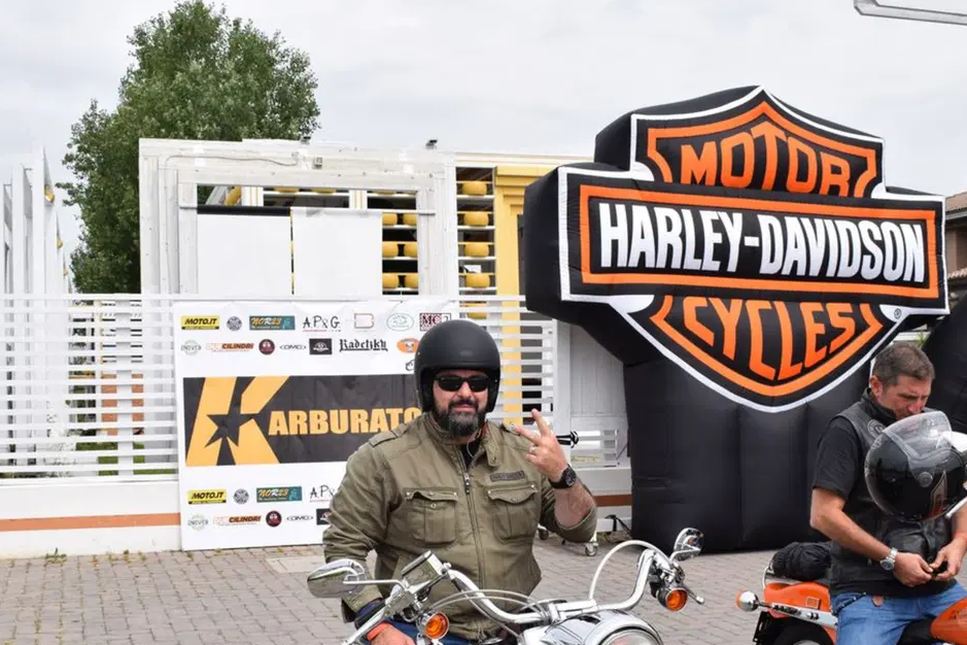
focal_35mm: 46
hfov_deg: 42.7
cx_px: 475
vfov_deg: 29.2
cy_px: 393
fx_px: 1236
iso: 200
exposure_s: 1/400
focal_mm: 24
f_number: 10
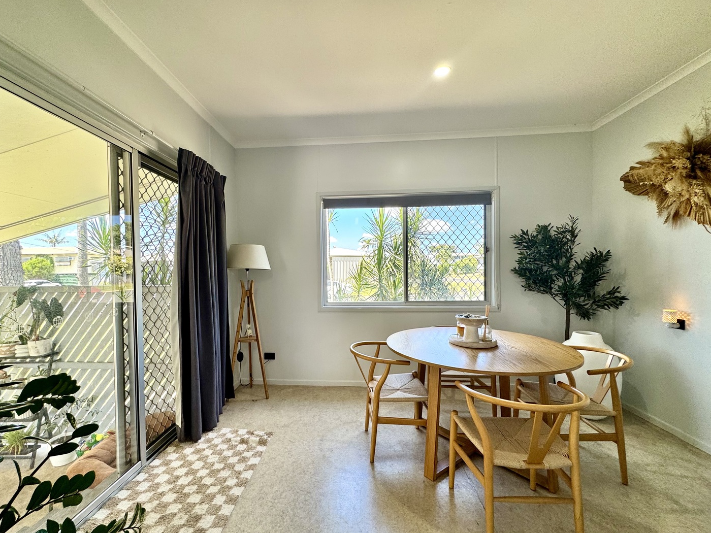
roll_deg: +1.2
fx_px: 308
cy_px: 278
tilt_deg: -1.2
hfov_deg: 98.0
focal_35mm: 15
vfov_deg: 81.7
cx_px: 333
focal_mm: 2.22
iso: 40
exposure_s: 1/103
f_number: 2.2
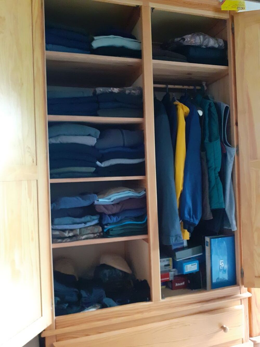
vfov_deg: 65.3
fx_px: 270
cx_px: 130
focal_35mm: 27
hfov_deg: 51.4
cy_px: 174
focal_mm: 3.6
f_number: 1.9
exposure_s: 1/25
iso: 500
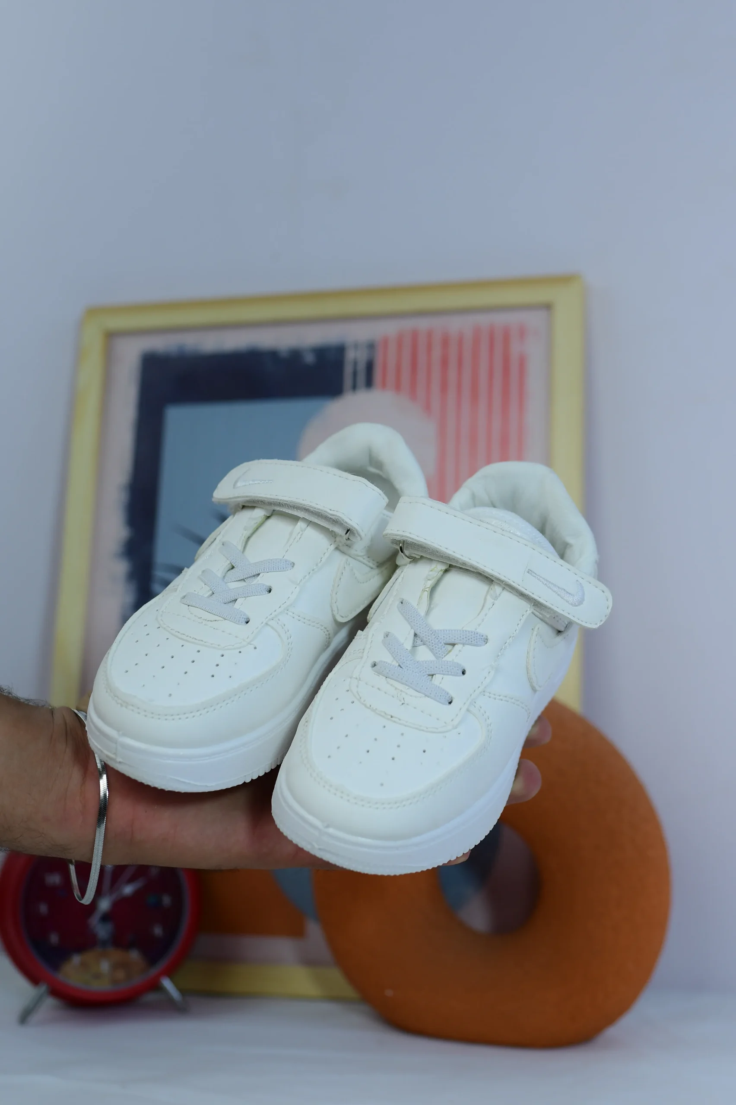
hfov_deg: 26.0
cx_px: 368
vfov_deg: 38.2
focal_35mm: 52
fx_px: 1596
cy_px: 552
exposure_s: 1/200
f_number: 3.2
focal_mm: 35
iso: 320
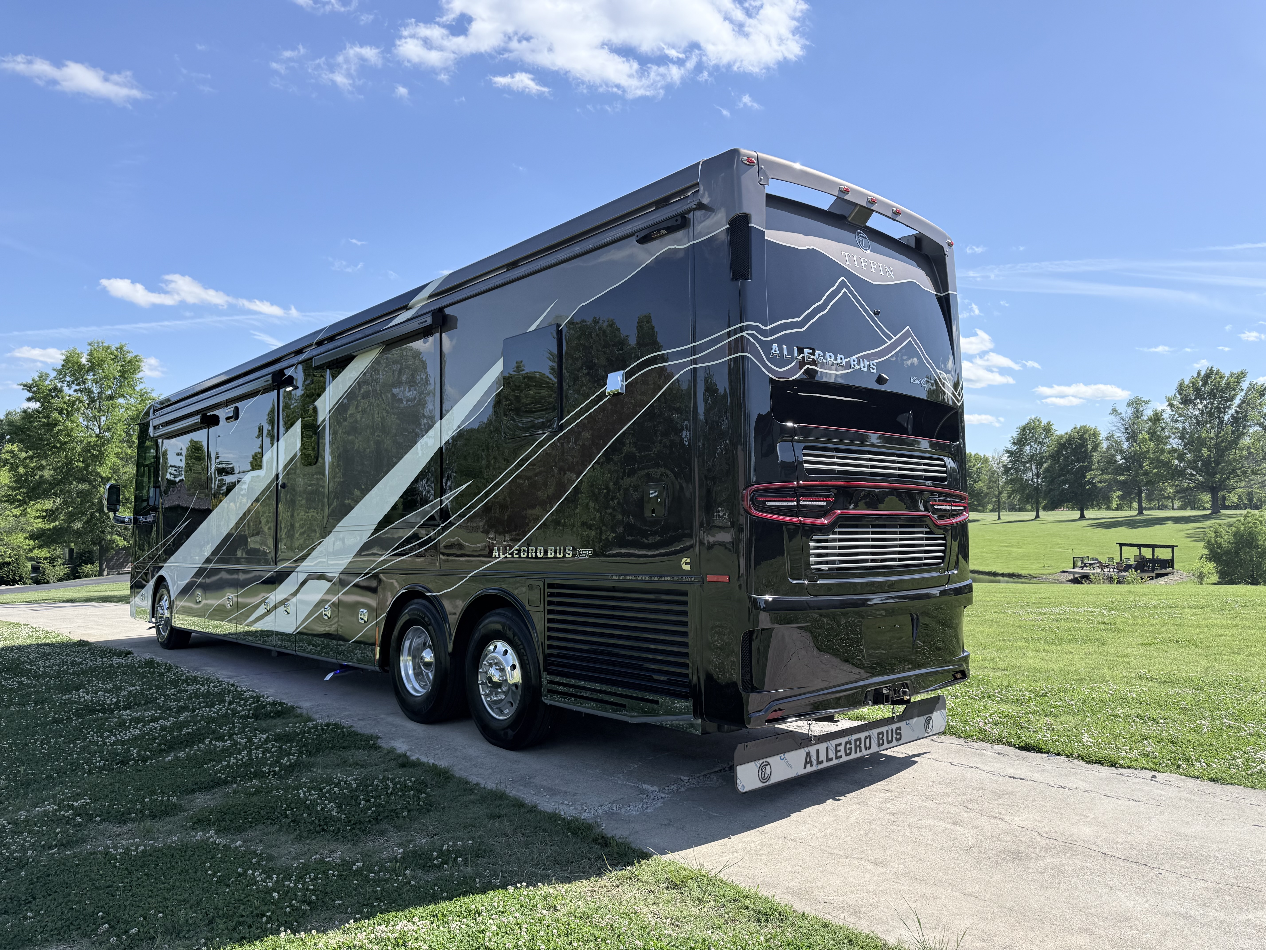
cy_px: 475
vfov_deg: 56.8
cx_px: 633
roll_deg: -1.6
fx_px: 878
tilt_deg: +1.8
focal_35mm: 24
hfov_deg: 71.6
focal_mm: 6.76
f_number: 1.78
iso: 80
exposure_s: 1/3279
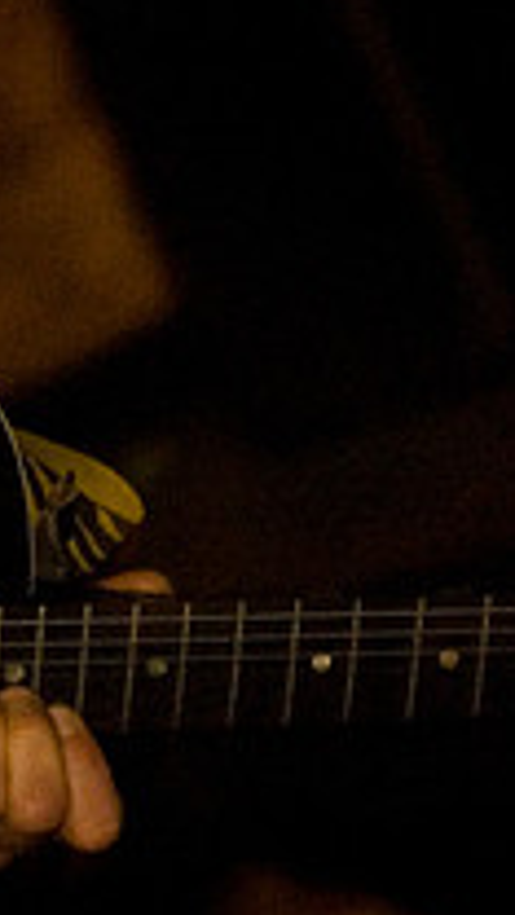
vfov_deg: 7.1
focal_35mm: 306
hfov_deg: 4.0
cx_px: 57
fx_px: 7429
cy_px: 440
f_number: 2.8
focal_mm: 70
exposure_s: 1/30
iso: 1600
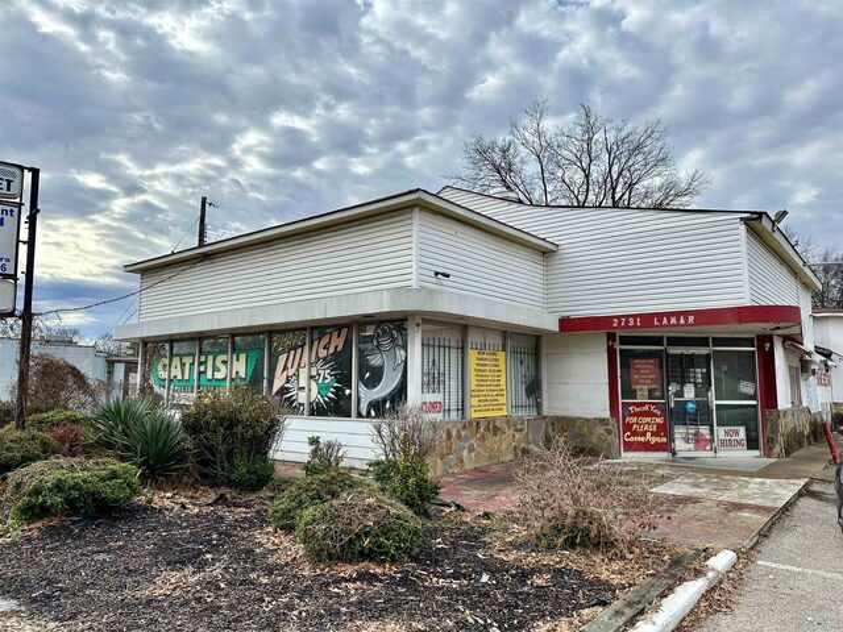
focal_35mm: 24
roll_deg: -0.3
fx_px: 584
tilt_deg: +6.4
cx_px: 422
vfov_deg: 56.8
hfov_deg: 71.6
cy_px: 316
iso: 80
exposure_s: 1/4184
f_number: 1.78
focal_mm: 6.86
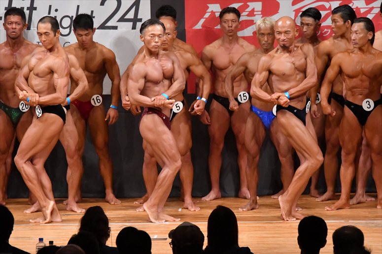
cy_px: 127
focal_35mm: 270
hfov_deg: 7.6
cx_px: 191
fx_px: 2864
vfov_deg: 5.1
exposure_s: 1/400
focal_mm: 180
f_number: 5.6
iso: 10000
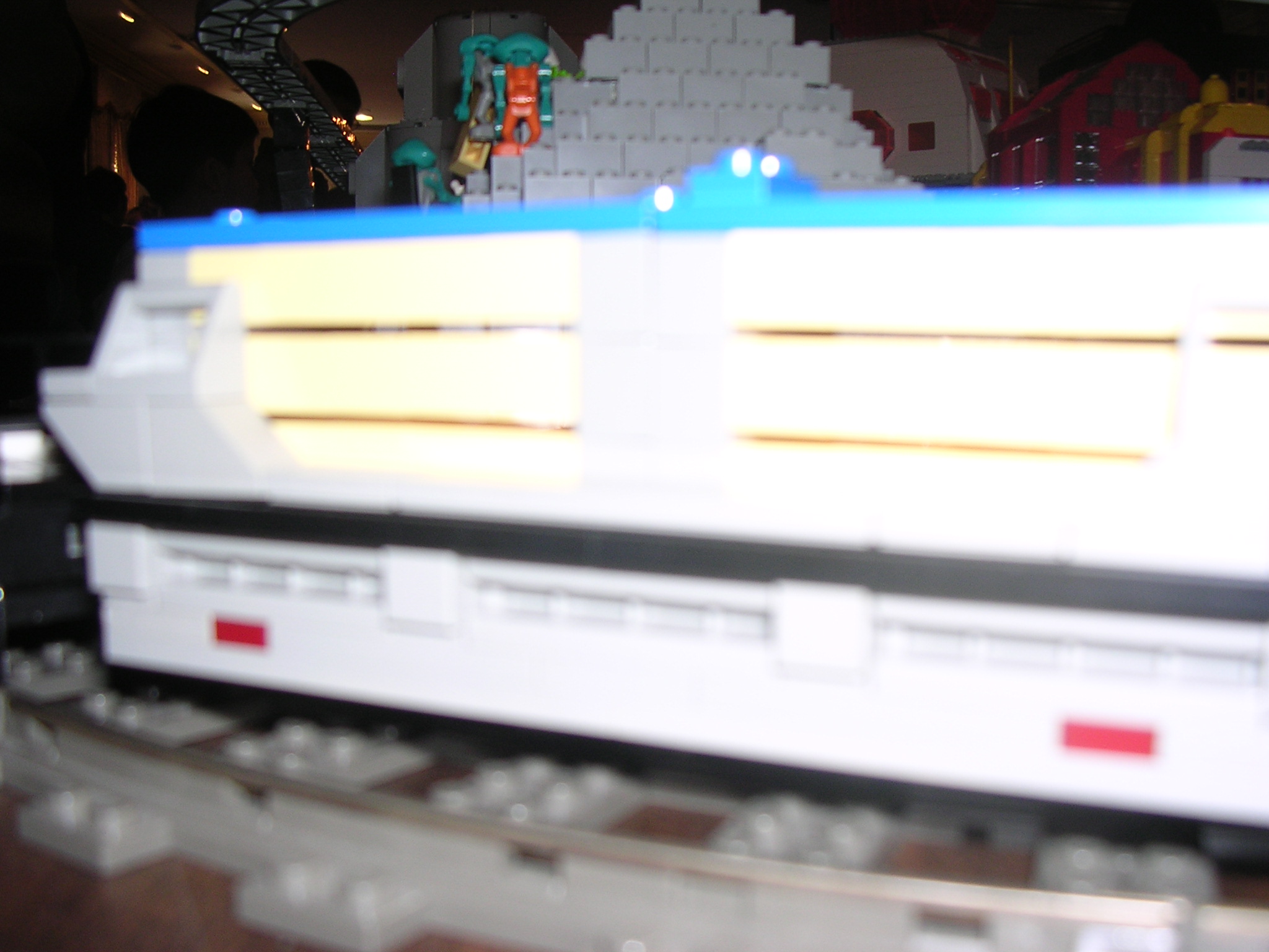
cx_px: 634
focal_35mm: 38
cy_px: 476
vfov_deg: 37.7
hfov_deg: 49.0
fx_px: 1393
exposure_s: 1/60.1
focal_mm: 5.8
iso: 100
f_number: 2.8
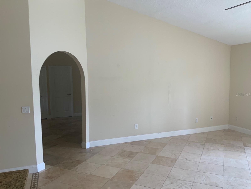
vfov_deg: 48.2
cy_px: 94
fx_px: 210
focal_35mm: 29
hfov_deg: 61.7
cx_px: 126
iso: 40
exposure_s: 1/60
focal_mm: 3
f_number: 1.8
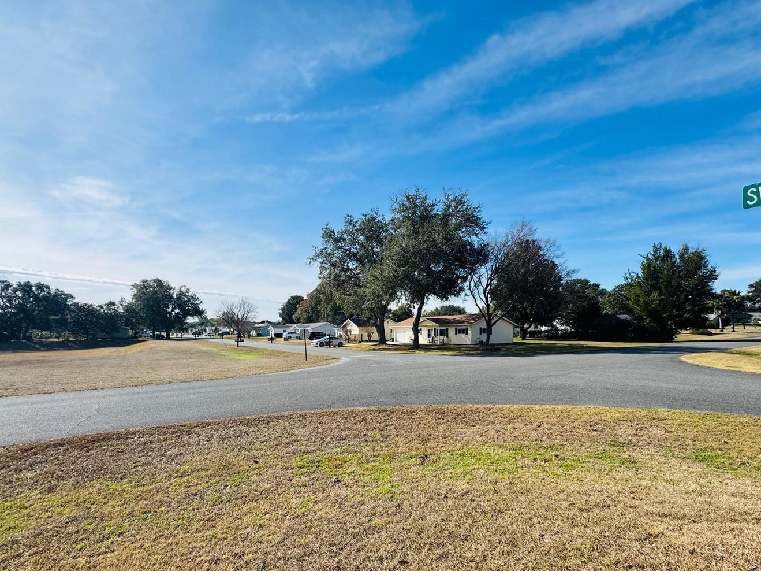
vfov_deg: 73.9
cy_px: 343
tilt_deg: -0.4
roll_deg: -0.6
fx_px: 374
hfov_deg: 90.9
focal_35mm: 17
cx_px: 409
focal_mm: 2.22
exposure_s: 1/2083
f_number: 2.2
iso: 50
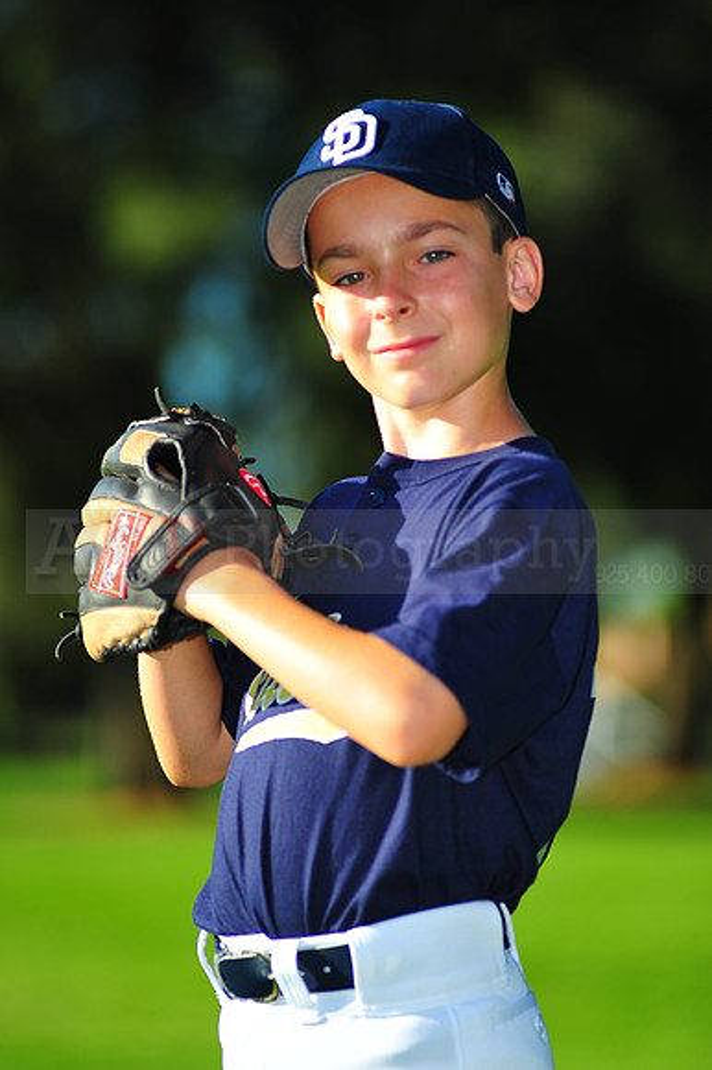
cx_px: 356
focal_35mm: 180
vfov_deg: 11.4
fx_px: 5346
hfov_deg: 7.6
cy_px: 535
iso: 200
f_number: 3.5
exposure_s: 1/1600
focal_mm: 180
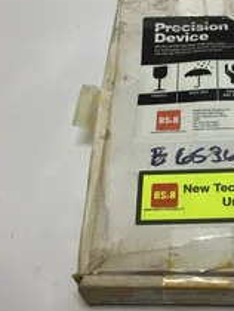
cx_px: 207
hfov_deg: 24.2
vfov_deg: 32.6
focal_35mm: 59
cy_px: 132
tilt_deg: -56.7
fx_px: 531
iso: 25
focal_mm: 3.3
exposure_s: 1/285
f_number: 2.4
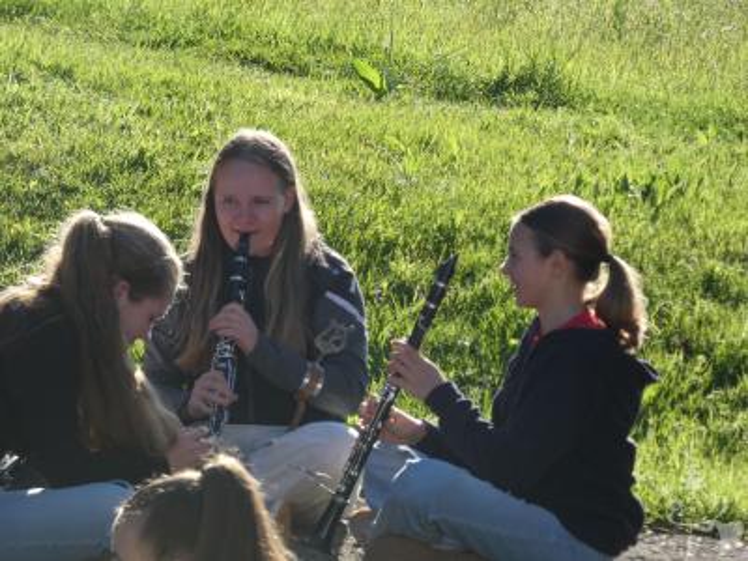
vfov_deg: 4.1
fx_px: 7822
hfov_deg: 5.5
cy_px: 280
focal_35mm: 362
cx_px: 374
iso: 80
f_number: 5.6
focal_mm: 64.9
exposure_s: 1/160
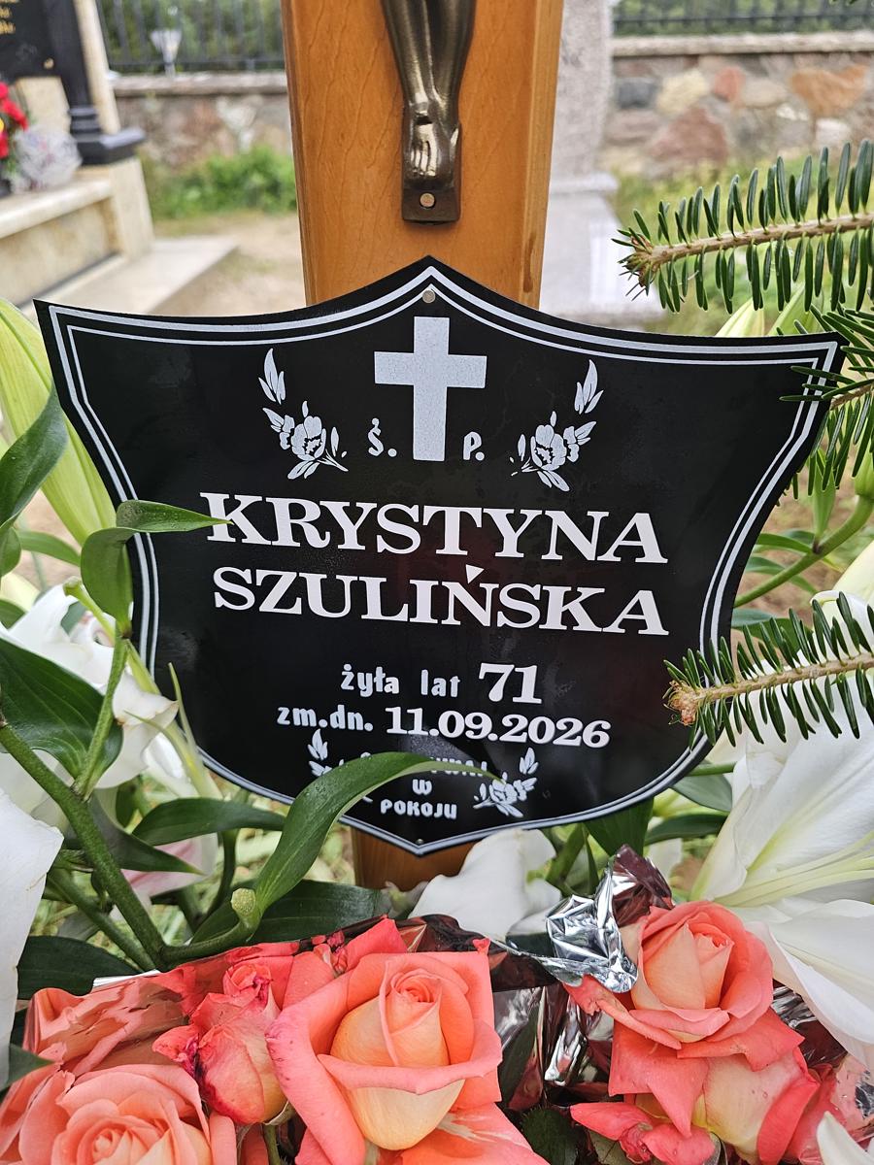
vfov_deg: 73.9
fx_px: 774
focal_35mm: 23
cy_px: 582
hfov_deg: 58.9
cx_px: 437
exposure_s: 1/100
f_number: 1.7
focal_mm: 6.3
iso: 40
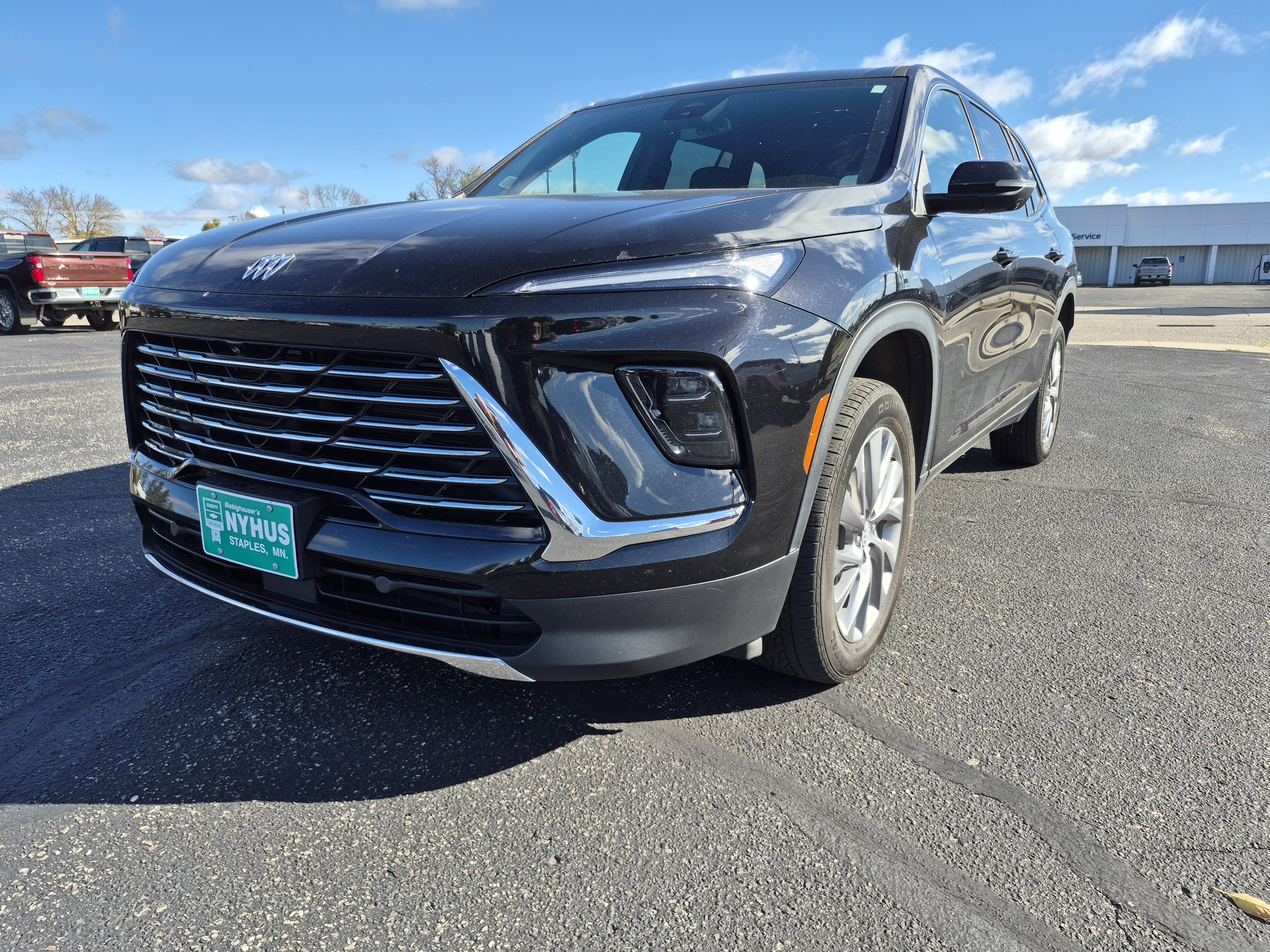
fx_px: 844
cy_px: 476
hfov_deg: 73.9
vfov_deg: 58.9
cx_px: 635
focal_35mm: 23
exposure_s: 1/840
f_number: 1.8
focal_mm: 5.4
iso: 25
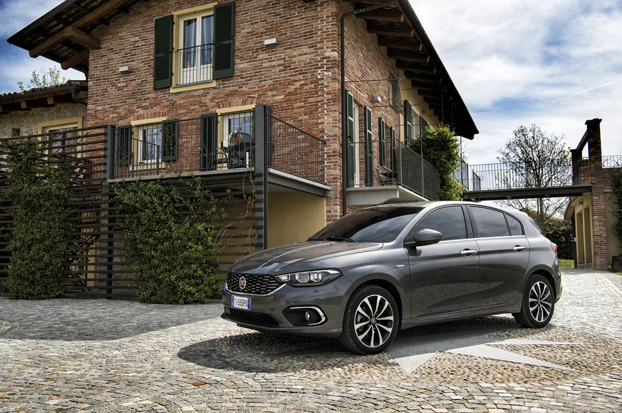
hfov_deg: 55.9
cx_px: 311
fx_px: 587
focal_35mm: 34
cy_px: 206
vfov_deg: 38.8
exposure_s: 1/250
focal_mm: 34
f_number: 8
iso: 100
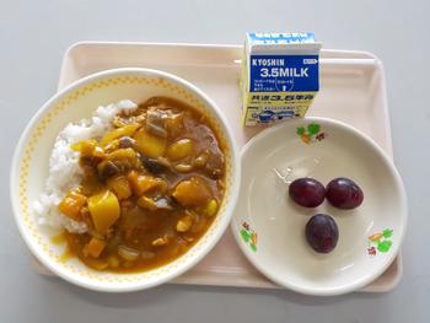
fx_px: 373
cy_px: 162
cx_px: 215
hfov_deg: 59.9
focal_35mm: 30
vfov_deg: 46.8
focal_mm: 4.1
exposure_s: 1/80
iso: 125
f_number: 3.3
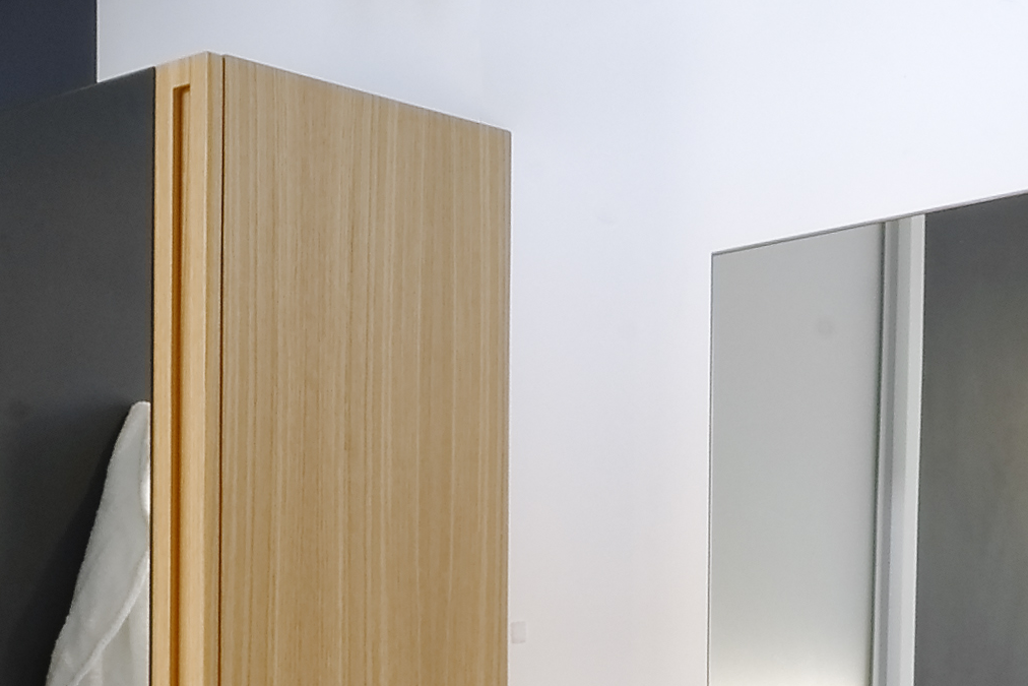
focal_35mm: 111
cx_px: 928
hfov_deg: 18.1
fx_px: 3170
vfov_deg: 11.9
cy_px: 969
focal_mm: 19
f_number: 20
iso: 200
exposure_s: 1
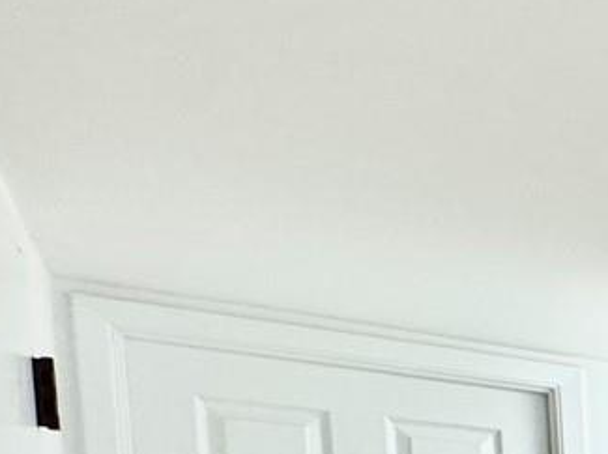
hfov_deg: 16.1
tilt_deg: -4.9
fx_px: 1211
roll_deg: +0.2
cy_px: 781
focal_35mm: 69
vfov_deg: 17.7
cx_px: 1386
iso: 160
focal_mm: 2.22
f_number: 2.2
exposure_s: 1/120
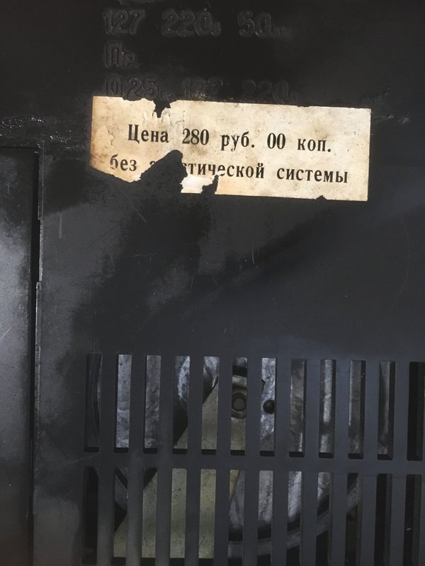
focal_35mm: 29
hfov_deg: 48.2
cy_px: 283
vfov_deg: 61.7
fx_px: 475
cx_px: 212
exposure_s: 1/17
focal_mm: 4.15
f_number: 2.2
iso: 320
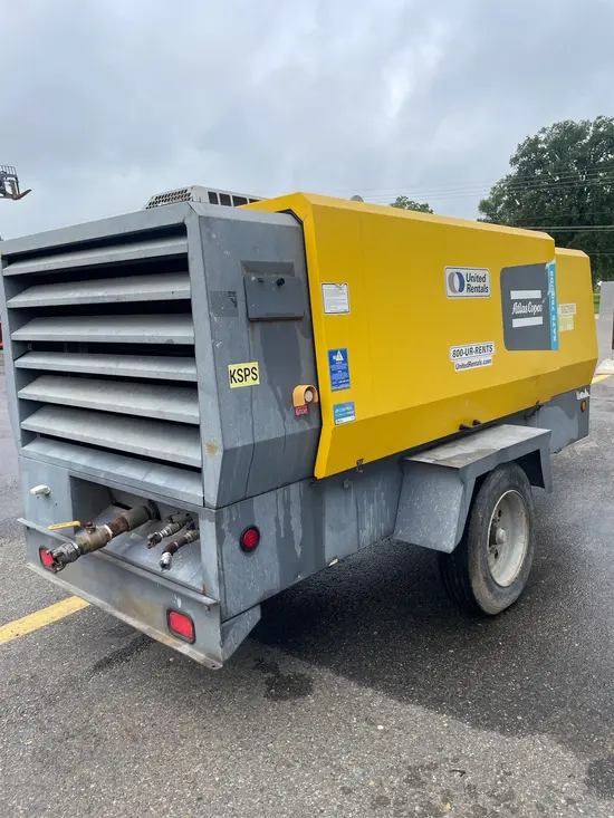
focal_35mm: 26
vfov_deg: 67.3
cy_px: 409
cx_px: 307
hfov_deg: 53.1
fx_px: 615
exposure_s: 1/1024
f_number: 1.6
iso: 32
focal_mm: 4.2
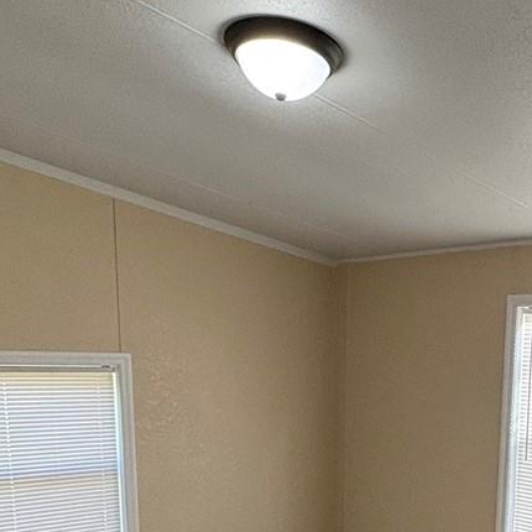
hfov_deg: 36.4
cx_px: 358
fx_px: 800
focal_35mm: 46
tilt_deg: -12.1
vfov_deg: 33.4
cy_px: 542
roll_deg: -0.6
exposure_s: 1/120
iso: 125
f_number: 2.2
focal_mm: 2.22
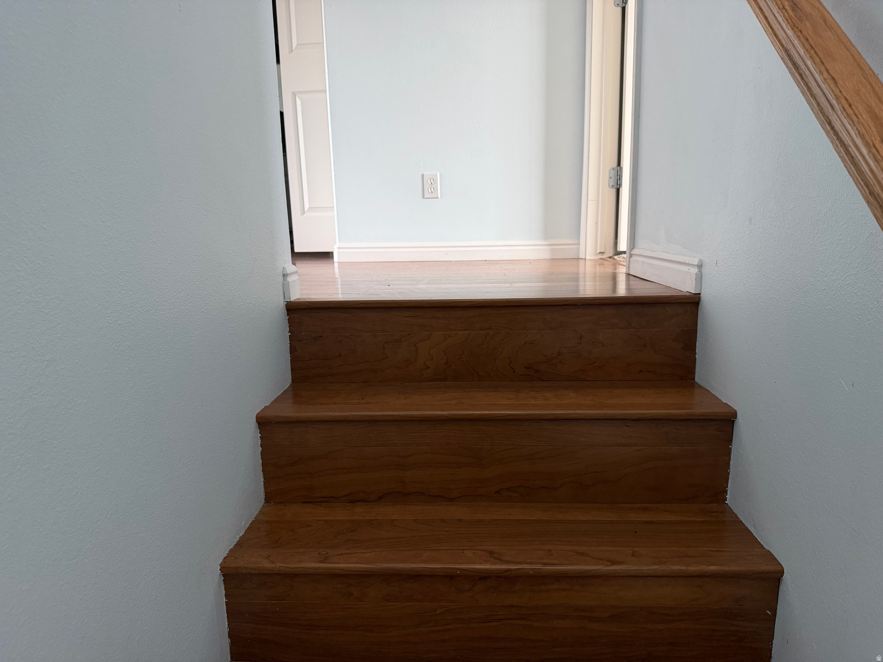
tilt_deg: -11.5
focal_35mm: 24
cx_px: 442
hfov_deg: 71.6
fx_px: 612
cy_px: 331
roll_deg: +1.7
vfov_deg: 56.8
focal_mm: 6.76
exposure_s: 1/60
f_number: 1.78
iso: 320
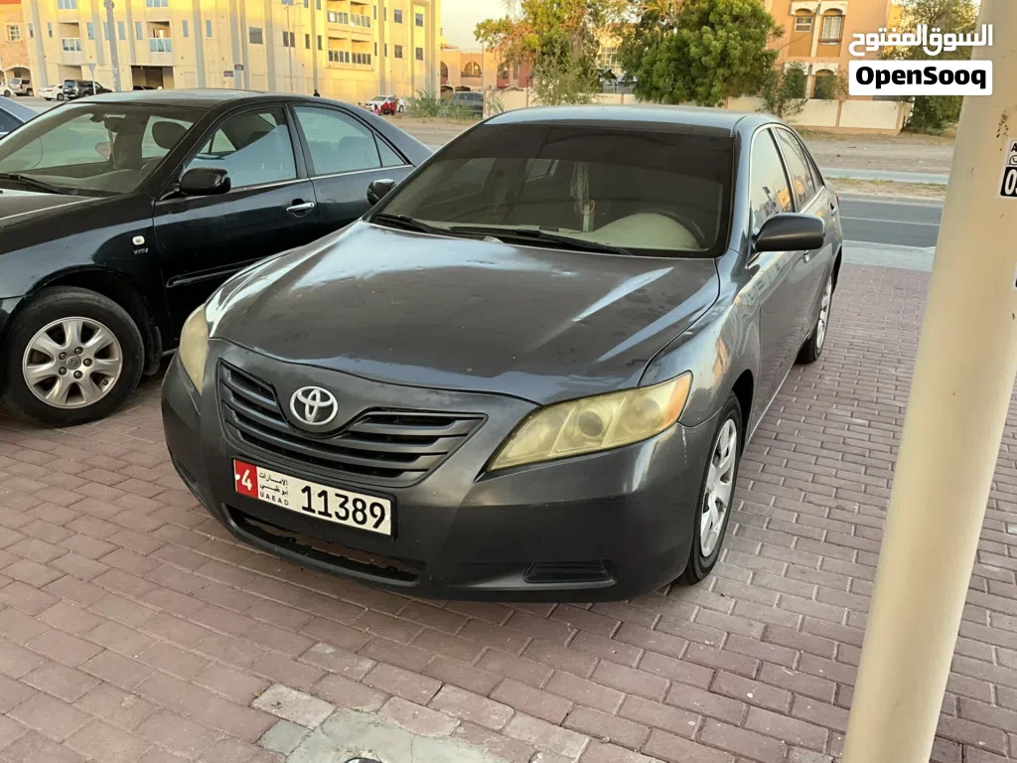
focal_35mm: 29
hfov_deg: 61.7
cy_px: 382
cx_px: 508
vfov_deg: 48.2
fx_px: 852
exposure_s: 1/122
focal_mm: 3
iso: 64
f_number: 1.8
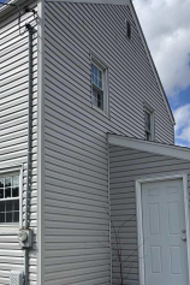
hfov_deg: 31.1
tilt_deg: +5.7
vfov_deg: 46.2
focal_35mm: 41
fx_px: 325
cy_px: 202
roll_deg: -0.9
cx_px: 19
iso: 50
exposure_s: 1/2584
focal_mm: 2.22
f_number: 2.2
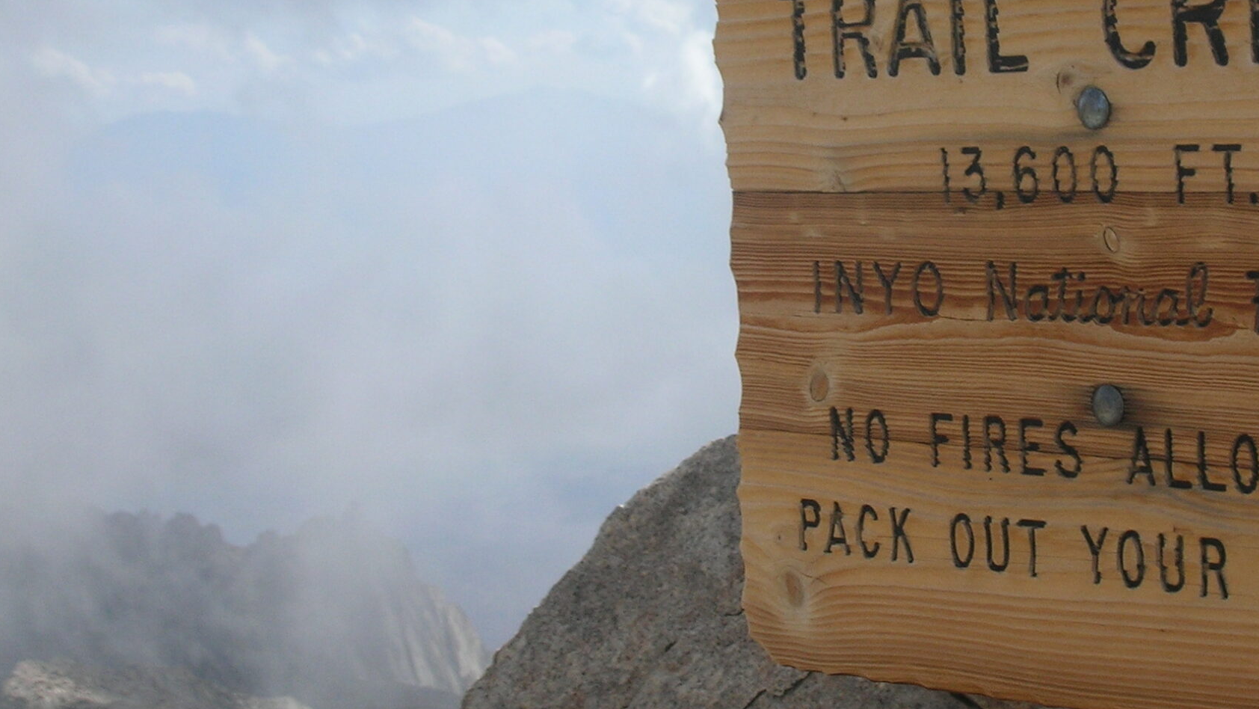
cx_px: 810
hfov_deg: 21.1
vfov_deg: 12.0
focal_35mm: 101
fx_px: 3372
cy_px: 202
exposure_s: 1/75.6
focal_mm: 10.1
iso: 50
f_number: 11.3
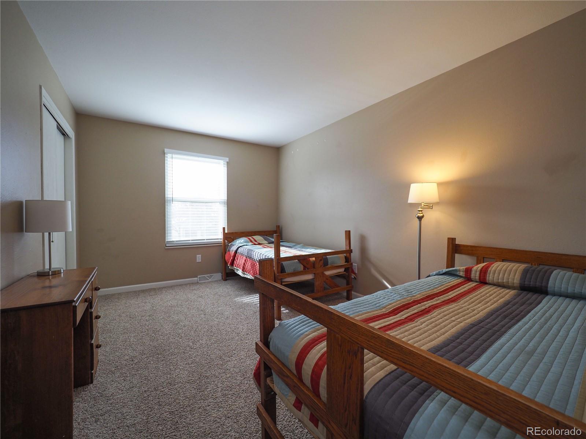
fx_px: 237
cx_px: 293
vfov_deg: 85.7
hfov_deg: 102.1
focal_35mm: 14
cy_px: 220
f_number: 3.2
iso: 200
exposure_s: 1/80
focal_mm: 7
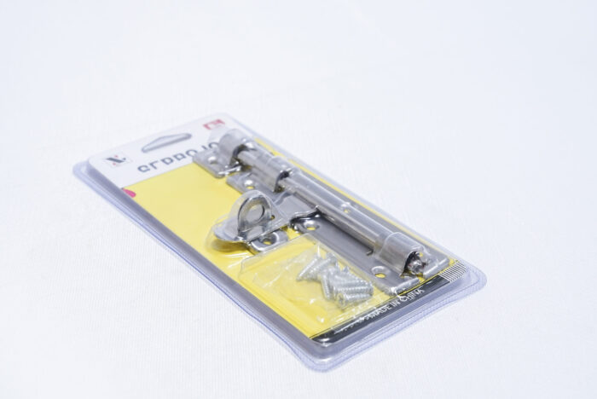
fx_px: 979
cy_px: 200
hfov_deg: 33.9
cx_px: 298
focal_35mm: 59
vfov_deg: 23.0
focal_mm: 59
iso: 3200
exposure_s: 1/200
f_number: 9
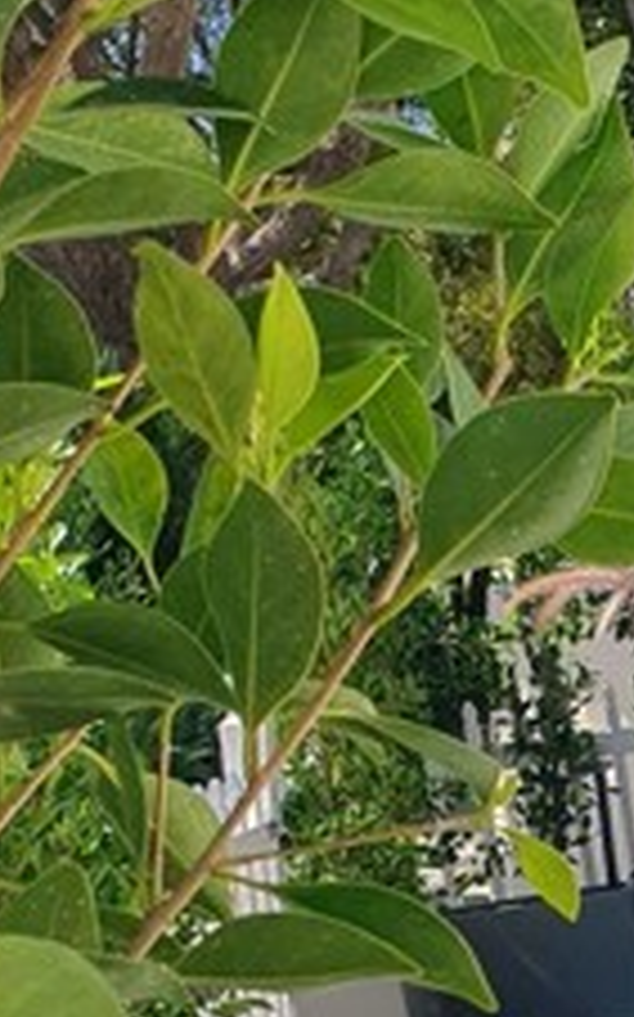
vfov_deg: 24.9
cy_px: 1071
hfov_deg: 16.1
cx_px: 760
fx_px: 2159
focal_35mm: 78
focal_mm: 4.32
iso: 50
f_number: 2.4
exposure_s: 1/918
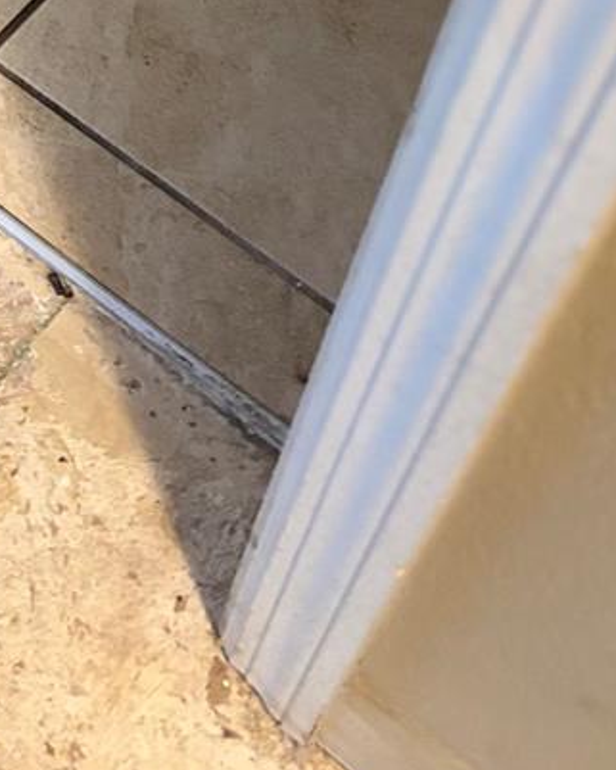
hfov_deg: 18.4
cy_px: -300
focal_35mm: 76
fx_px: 1731
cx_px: -236
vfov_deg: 21.9
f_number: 1.6
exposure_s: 1/30
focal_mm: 5.96
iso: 500
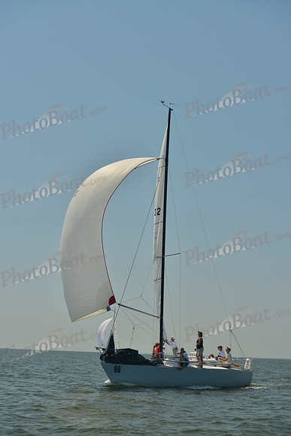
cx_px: 146
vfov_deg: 28.8
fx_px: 848
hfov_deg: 19.5
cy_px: 218
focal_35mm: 70
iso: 200
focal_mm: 70
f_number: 7.1
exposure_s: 1/800
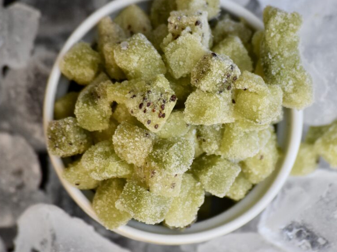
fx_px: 3325
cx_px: 215
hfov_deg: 5.8
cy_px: 110
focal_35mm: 342
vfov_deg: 4.3
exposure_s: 1/500
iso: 1400
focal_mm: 175
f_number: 5.3
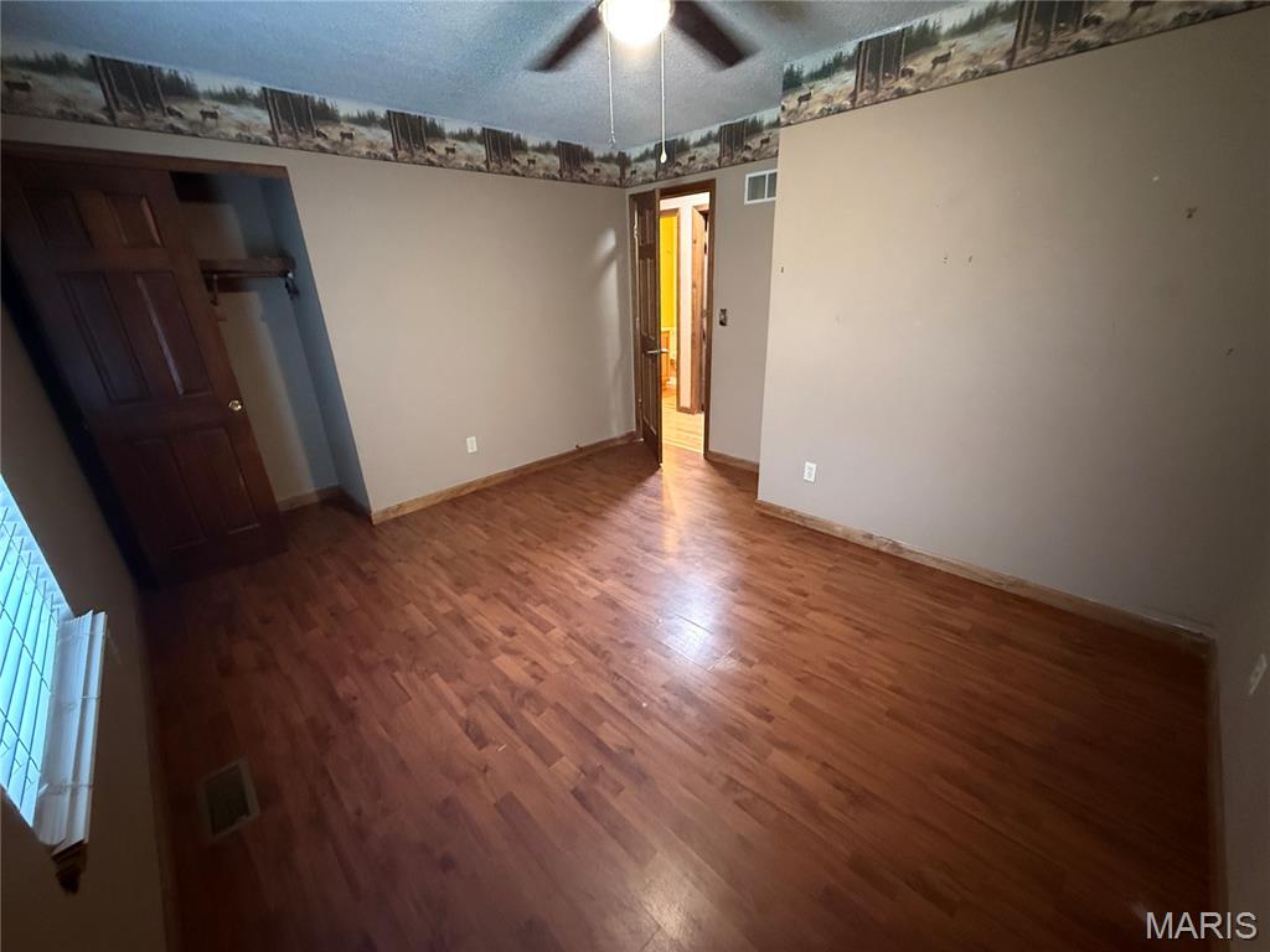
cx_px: 635
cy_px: 476
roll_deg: +1.6
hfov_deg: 102.1
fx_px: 514
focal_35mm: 14
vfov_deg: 85.7
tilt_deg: -21.3
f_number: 2.2
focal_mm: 2.22
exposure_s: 1/40
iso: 1250
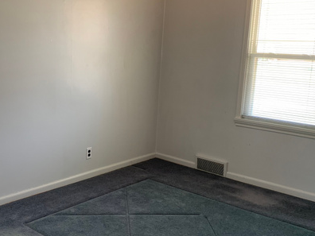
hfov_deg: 44.6
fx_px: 382
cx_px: 130
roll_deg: -2.5
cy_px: 120
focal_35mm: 42
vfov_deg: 34.3
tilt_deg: -10.3
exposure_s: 1/60
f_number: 1.8
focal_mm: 4.25
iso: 125
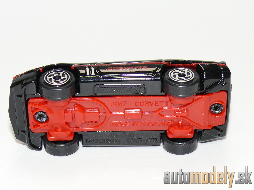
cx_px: 127
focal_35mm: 110
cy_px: 95
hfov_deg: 17.9
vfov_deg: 13.5
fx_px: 807
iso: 100
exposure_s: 1/30
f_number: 4
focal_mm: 13.9
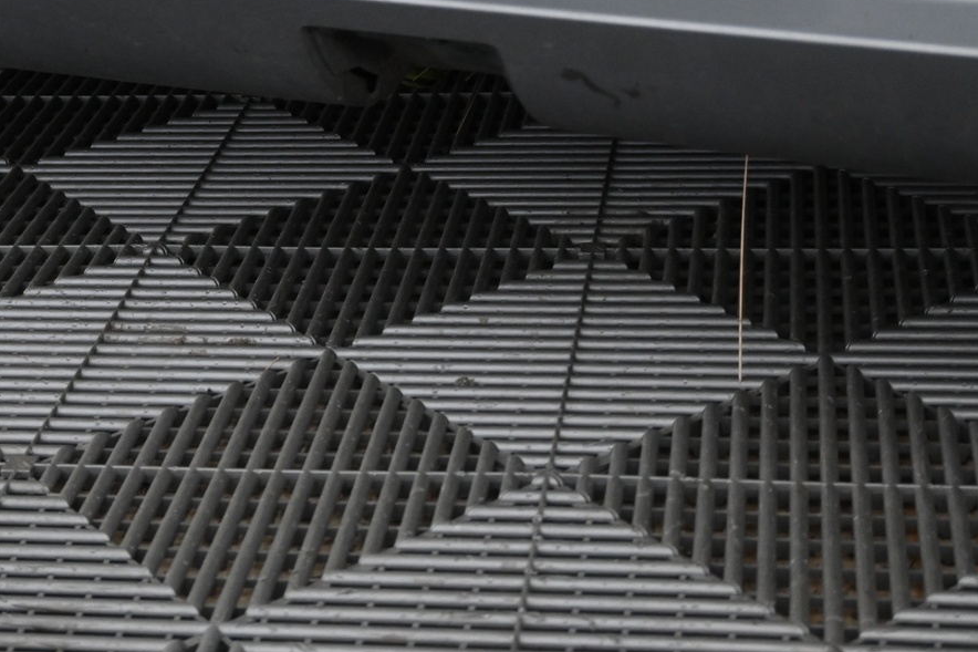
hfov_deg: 26.3
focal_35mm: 77
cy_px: 121
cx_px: 397
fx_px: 2091
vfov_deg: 17.5
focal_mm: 28
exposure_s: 1/50
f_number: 4.5
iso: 1600
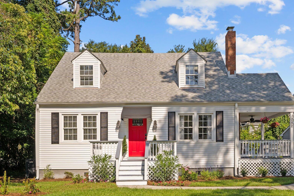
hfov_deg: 51.7
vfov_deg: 35.6
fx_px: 302
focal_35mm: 37
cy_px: 129
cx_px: 168
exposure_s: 1/640
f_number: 6.3
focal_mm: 28
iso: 100
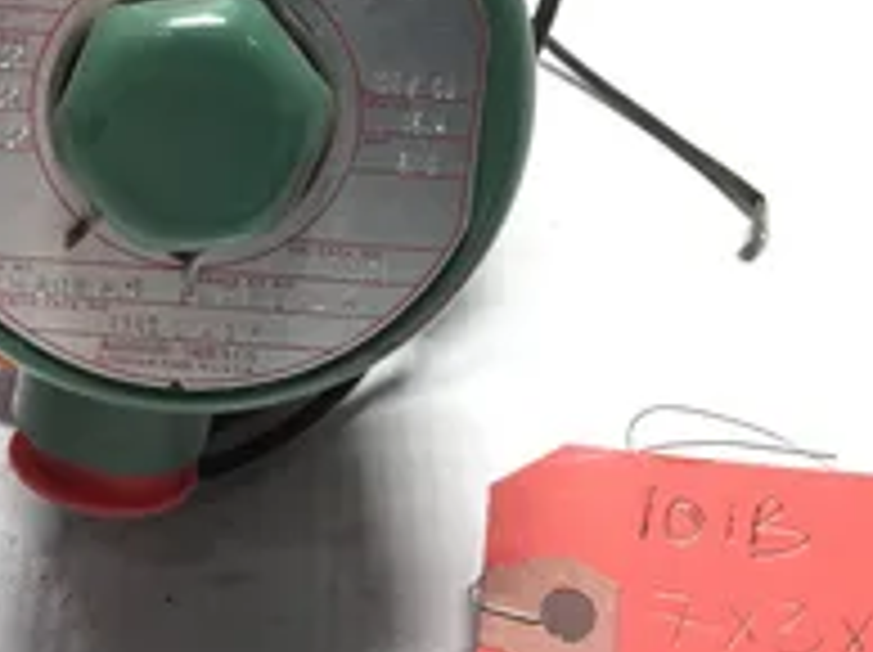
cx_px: 216
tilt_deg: -29.5
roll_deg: +4.2
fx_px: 1612
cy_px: 153
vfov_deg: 22.6
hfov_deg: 29.8
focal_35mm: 64
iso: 32
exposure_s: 1/120
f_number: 2.4
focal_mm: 3.3
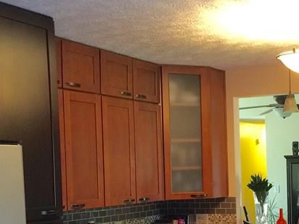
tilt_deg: -2.0
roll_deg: +1.1
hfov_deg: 26.1
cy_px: 204
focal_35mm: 72
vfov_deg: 20.0
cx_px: 272
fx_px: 622
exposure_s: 1/15
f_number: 2.2
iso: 100
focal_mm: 4.15
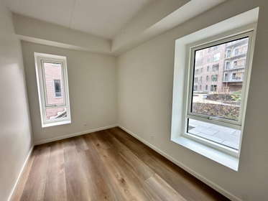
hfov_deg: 102.0
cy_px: 100
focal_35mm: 14
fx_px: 108
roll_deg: -0.2
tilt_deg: -7.5
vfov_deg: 85.7
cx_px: 134
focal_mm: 2.22
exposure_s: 1/100
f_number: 2.2
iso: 320
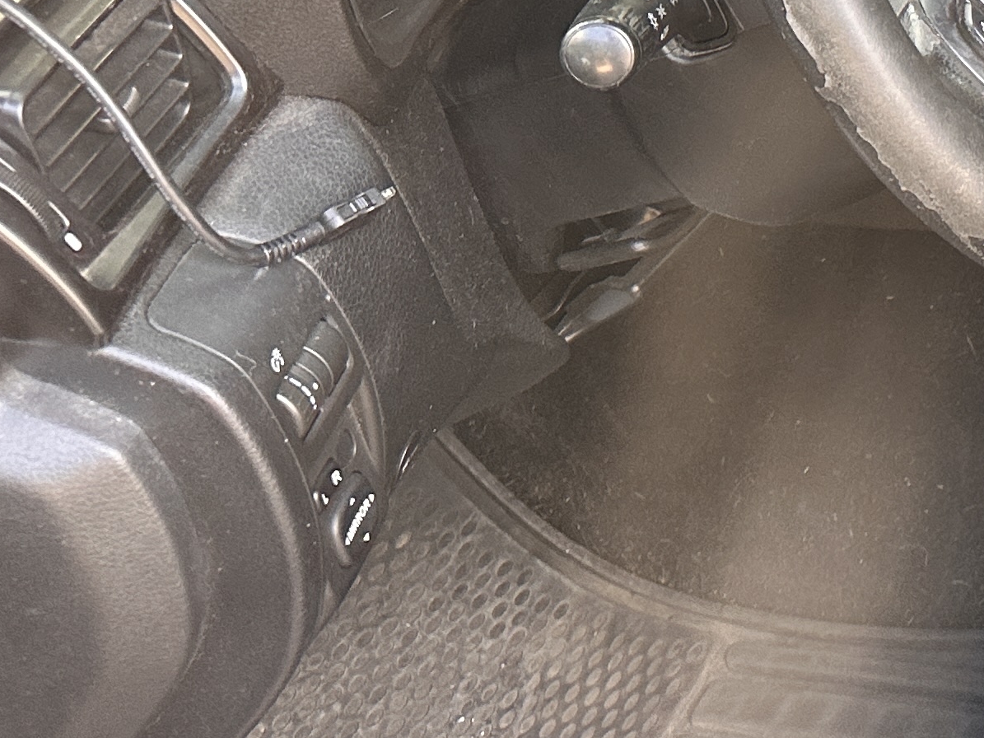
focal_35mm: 81
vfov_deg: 17.6
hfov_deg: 19.8
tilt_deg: -32.0
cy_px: -52
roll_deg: +1.1
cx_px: 1602
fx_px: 2302
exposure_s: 1/121
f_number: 1.78
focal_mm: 6.86
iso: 200
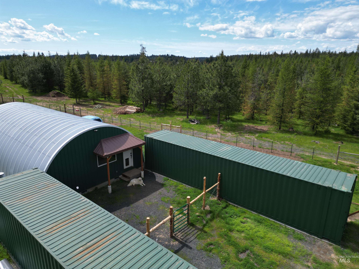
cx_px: 180
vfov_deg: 56.8
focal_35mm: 24
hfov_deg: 71.6
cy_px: 134
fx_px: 249
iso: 110
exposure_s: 1/2500
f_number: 1.7
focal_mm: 6.72
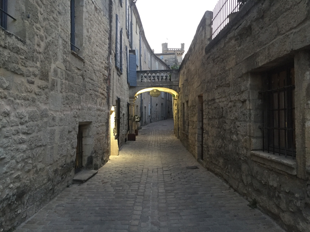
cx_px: 155
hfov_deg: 61.7
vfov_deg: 48.2
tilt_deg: +0.9
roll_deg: -0.5
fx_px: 260
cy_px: 116
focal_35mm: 29
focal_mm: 4.15
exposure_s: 1/33
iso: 200
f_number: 2.2
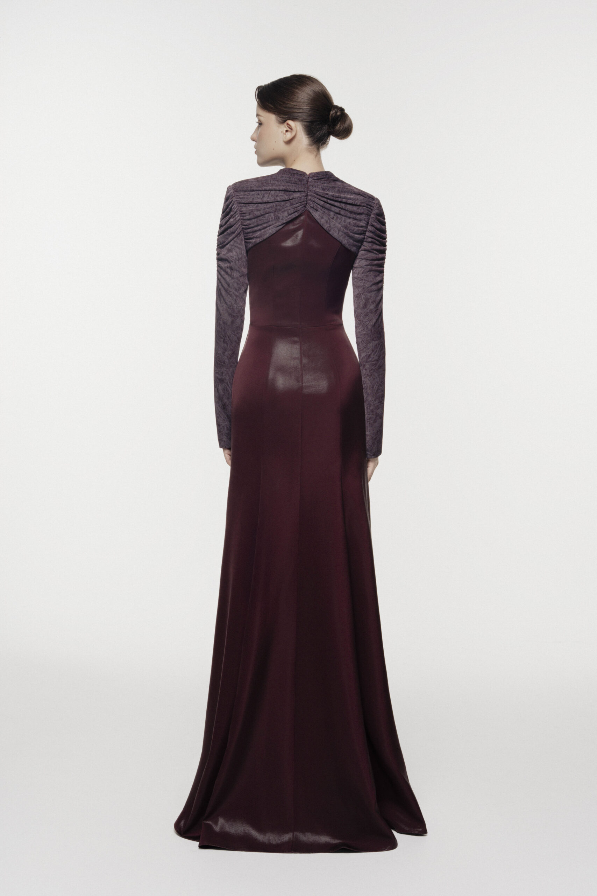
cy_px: 448
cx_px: 298
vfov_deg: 36.2
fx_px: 1368
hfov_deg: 24.6
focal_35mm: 55
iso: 250
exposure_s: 1/200
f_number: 11
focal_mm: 55
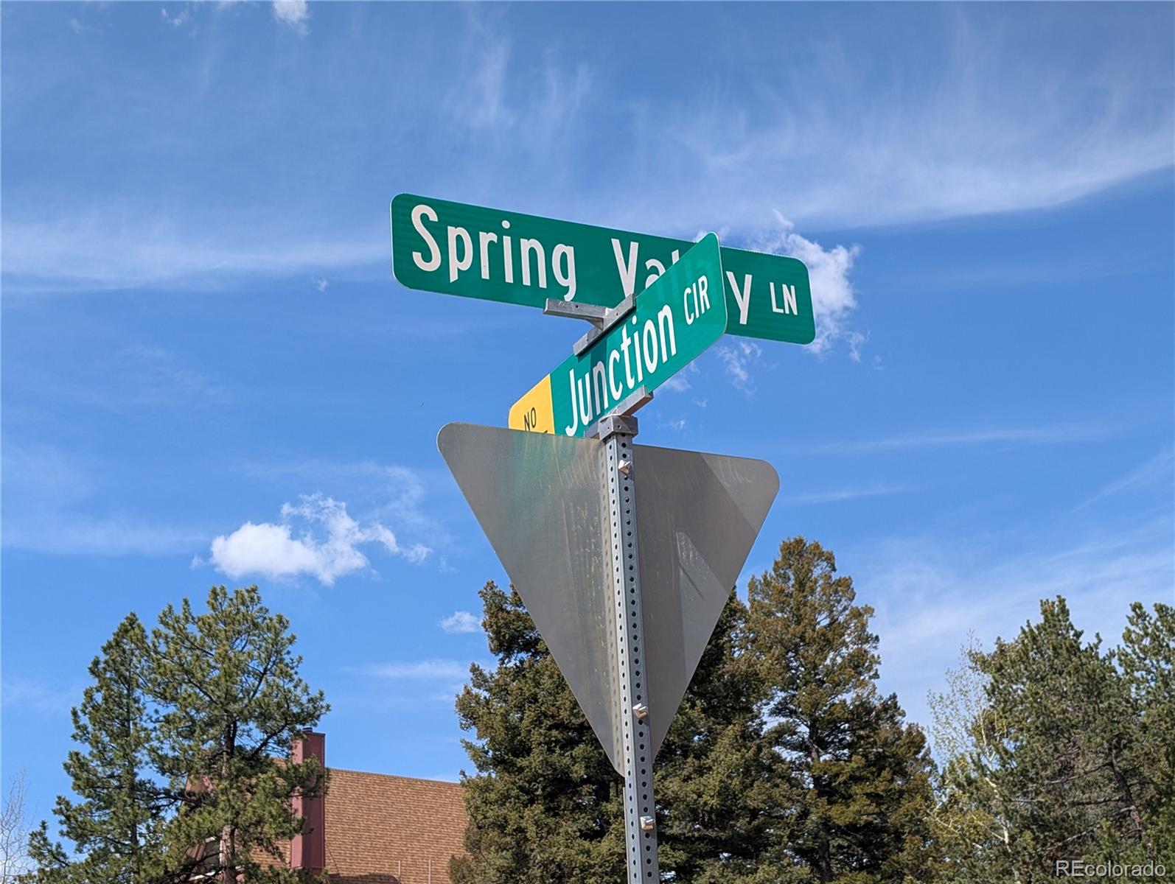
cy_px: 442
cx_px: 588
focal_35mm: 49
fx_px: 1666
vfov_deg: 29.7
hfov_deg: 38.9
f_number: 1.68
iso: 20
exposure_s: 1/890
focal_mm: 6.9
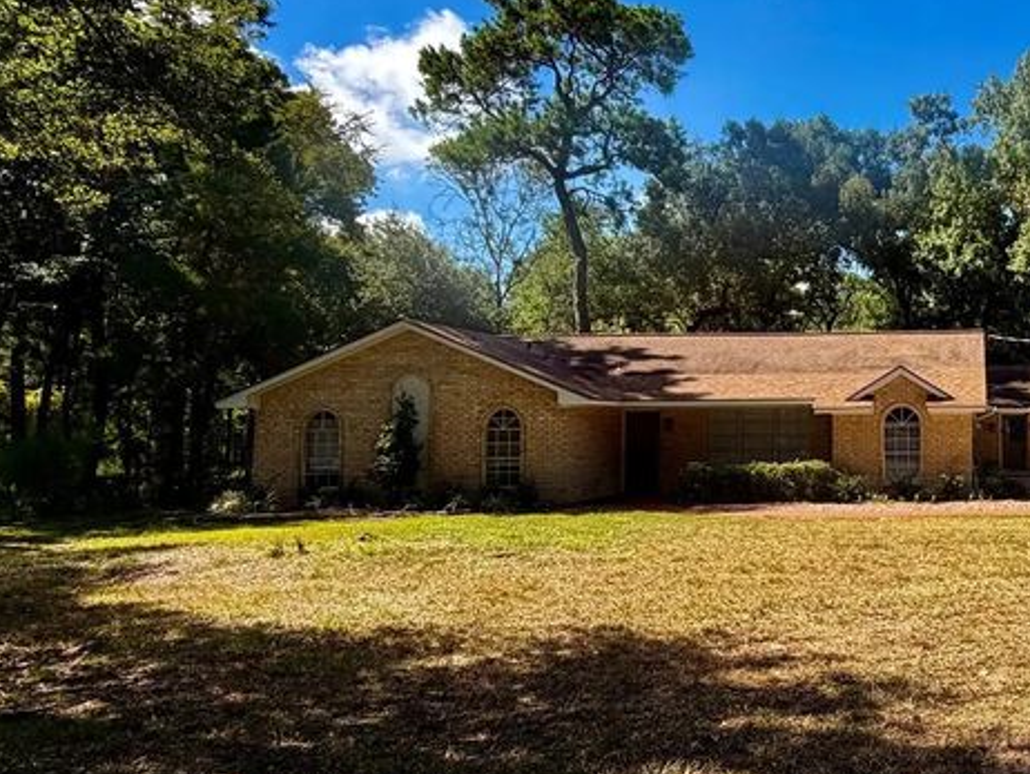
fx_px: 923
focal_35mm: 31
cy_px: 379
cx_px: 945
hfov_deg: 50.9
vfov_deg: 45.5
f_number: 2.2
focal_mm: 2.22
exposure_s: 1/751
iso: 40
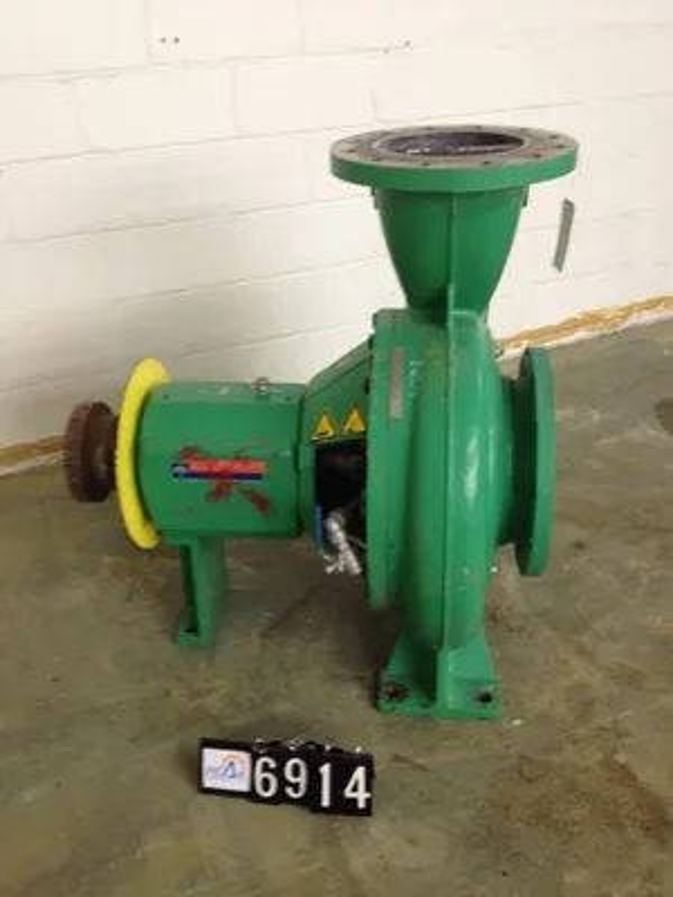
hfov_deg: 40.7
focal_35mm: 35
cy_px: 448
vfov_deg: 52.6
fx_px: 907
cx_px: 336
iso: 125
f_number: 2.4
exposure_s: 1/20
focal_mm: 4.28
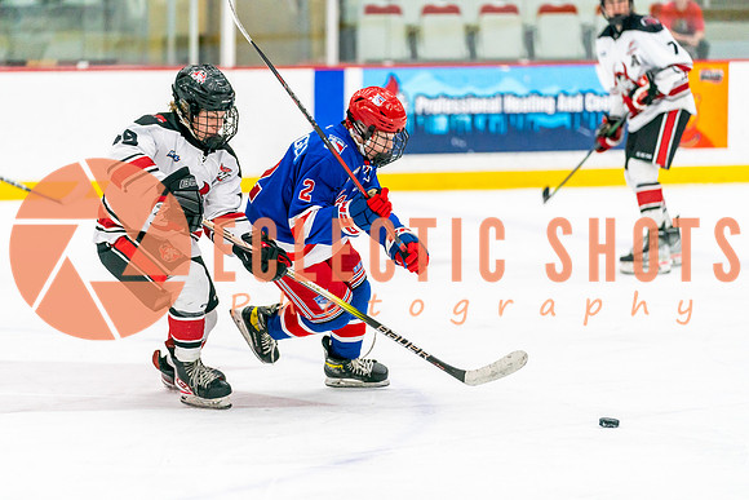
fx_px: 3610
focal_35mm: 173
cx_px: 353
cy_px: 264
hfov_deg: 11.8
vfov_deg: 7.9
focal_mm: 164
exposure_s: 1/1250
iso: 3200
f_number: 2.8
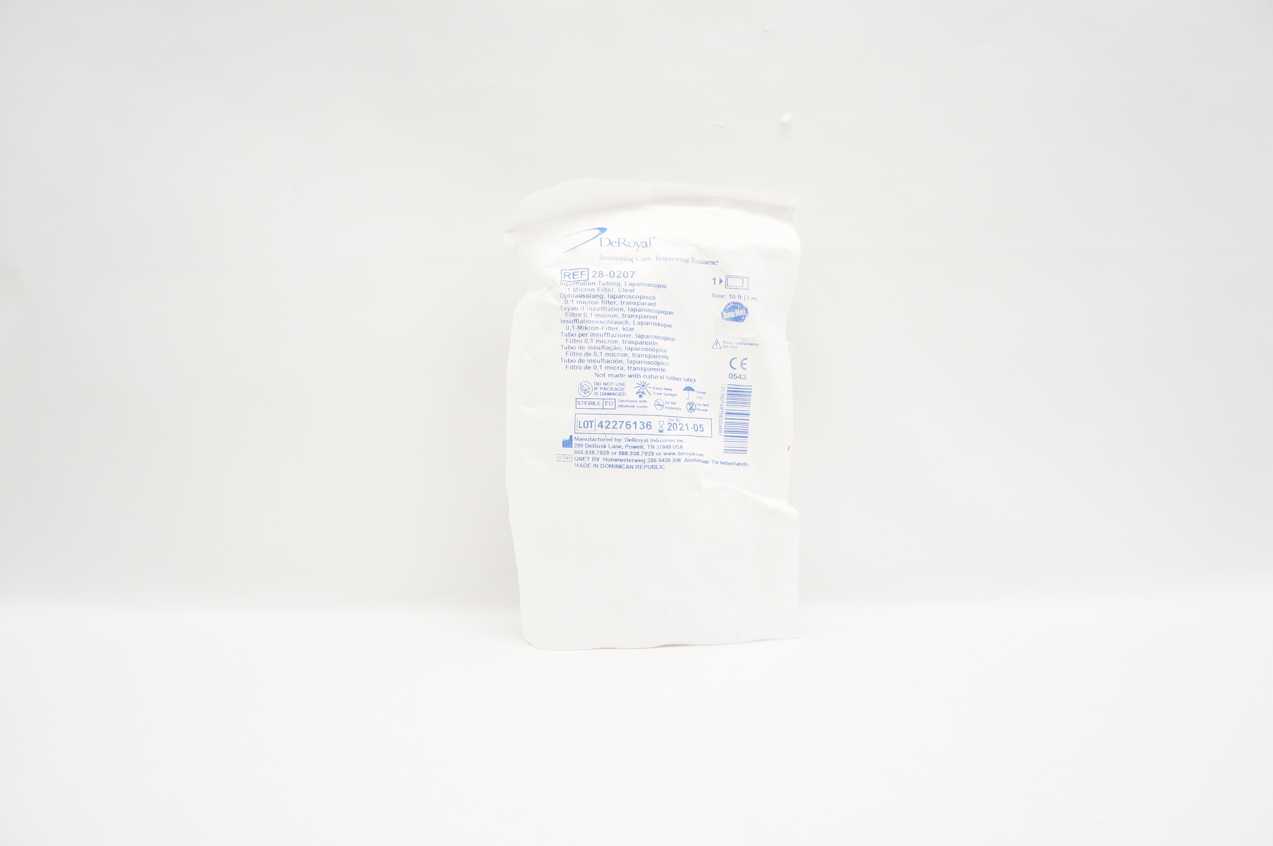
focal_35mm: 27
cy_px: 423
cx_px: 636
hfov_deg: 67.4
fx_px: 954
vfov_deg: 47.8
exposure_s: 1/125
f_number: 5.6
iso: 800
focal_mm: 18
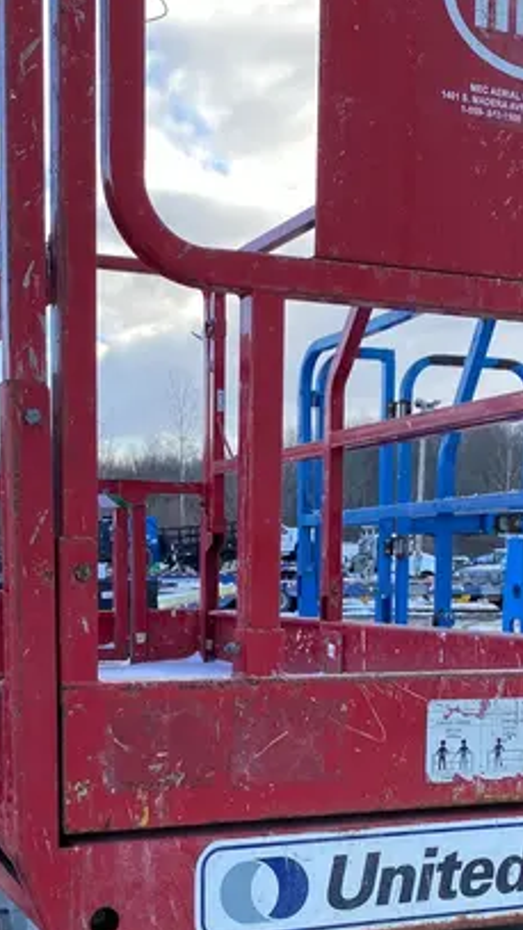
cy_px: 714
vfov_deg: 39.3
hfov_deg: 23.5
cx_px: 222
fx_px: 1257
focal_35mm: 51
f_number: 1.8
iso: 32
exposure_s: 1/395
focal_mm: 4.25
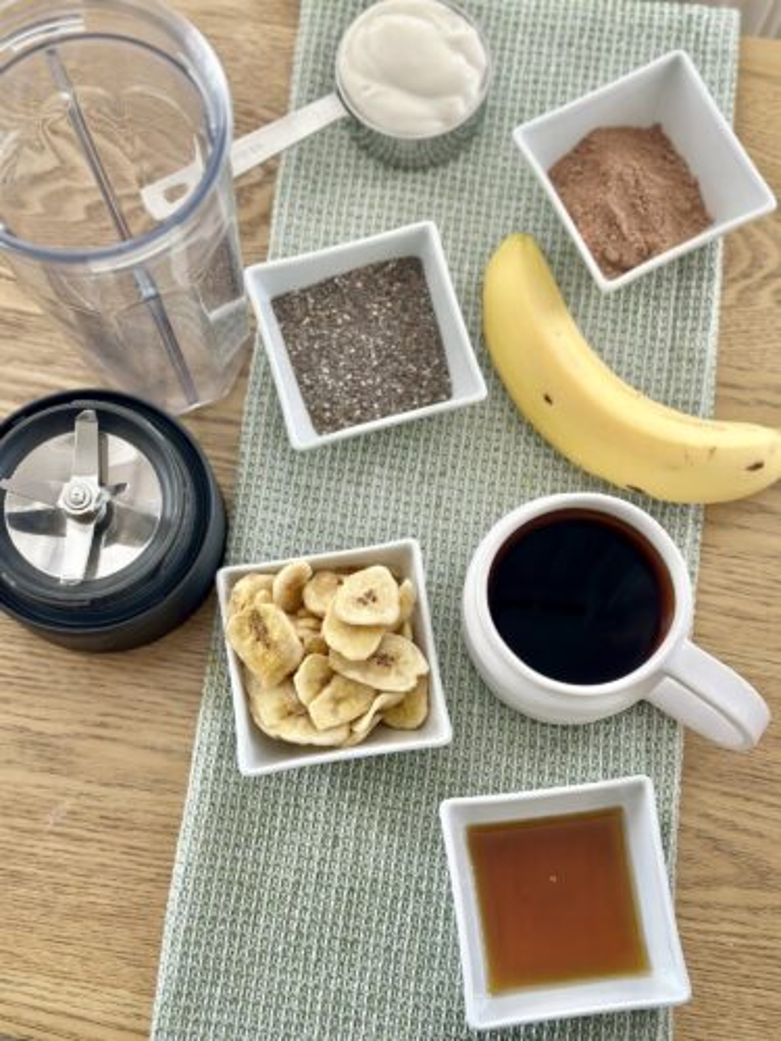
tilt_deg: -76.7
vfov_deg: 39.7
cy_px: 520
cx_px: 390
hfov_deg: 30.3
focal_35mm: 48
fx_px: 1444
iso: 125
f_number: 1.78
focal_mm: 6.86
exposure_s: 1/87
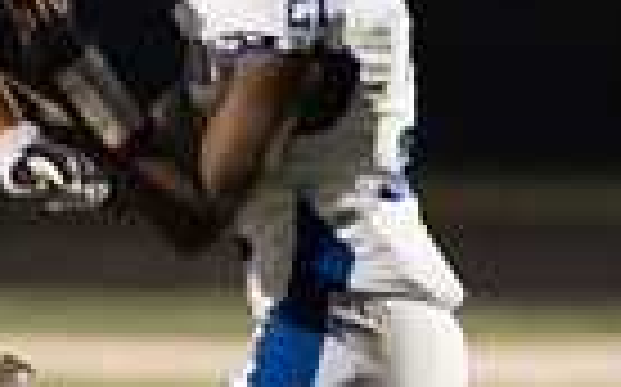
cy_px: 262
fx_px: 21798
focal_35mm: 1289
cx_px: -393
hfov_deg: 1.6
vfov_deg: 1.0
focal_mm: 200
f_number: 2.8
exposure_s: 1/1000
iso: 10000
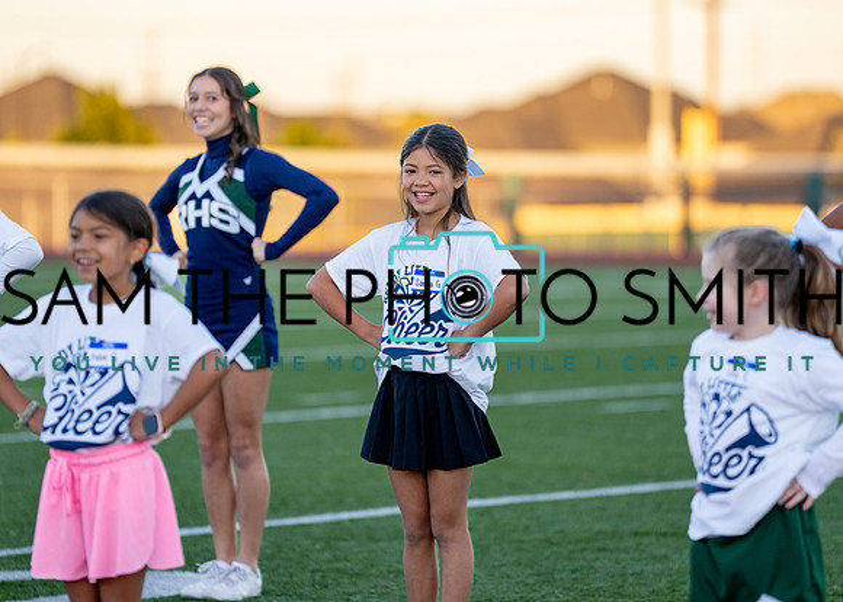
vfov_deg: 5.8
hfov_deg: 8.1
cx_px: 419
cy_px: 255
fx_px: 5932
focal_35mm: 248
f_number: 2.8
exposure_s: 1/1250
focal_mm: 200
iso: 500
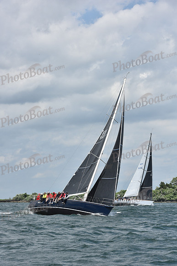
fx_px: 737
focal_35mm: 100
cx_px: 88
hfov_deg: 13.7
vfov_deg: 20.4
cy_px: 133
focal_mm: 100
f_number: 8
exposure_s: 1/1250
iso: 250
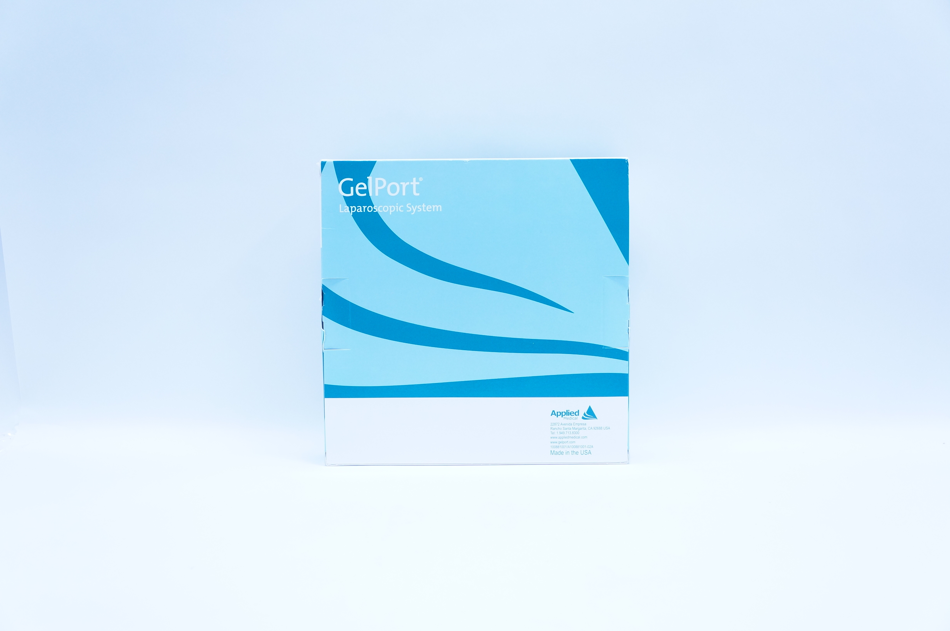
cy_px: 316
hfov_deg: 55.2
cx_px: 475
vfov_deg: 38.3
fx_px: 909
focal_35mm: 34
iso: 800
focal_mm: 23
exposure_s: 1/160
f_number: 4.5
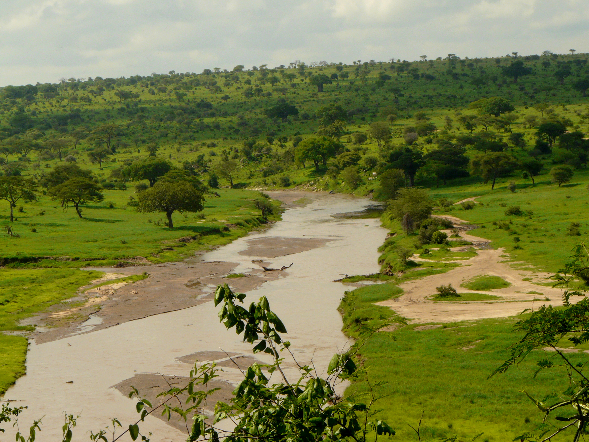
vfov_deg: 10.7
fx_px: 2348
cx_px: 300
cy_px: 215
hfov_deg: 14.3
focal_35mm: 138
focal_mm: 21.6
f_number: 8
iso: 100
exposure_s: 1/400
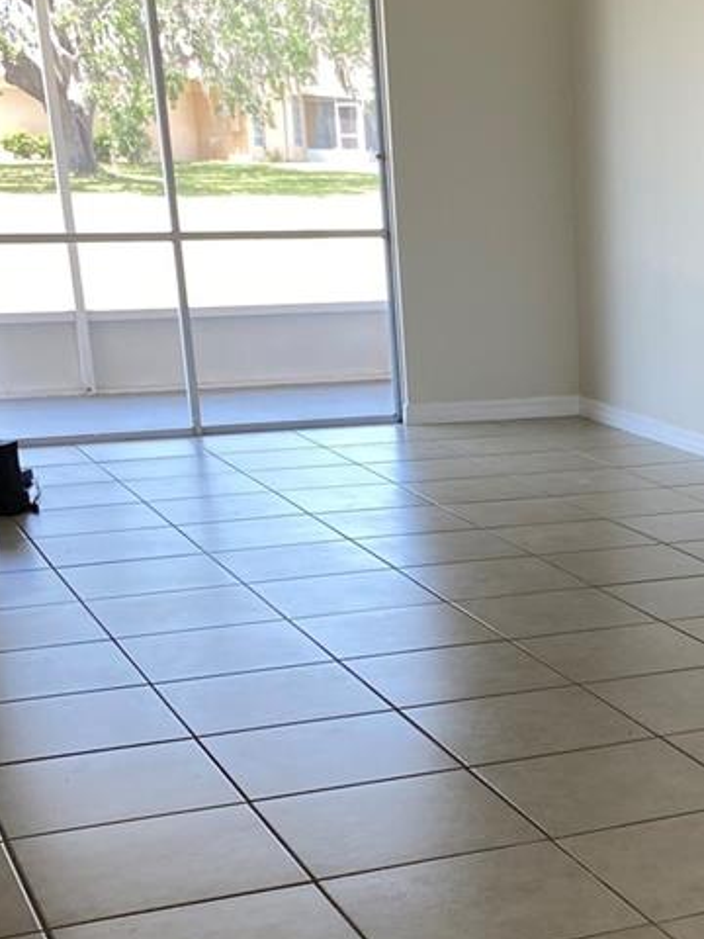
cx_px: 739
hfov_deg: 21.6
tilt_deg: -21.7
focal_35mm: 65
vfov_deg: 28.4
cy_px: 882
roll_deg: -0.8
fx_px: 1763
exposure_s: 1/120
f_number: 1.8
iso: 50
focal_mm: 4.25
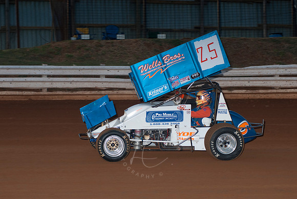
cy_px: 100
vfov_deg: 11.4
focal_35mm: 120
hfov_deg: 17.0
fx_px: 991
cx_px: 148
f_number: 4
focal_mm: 80
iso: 200
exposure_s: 1/400
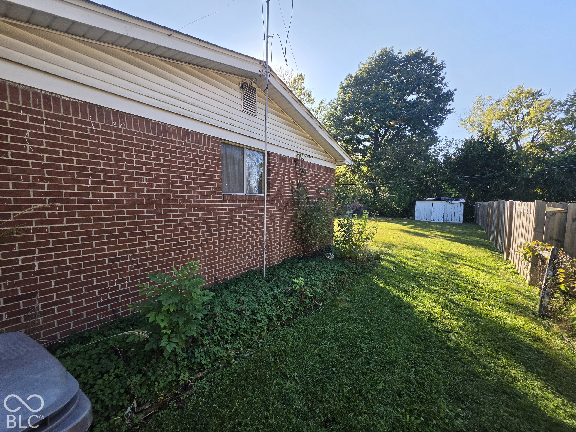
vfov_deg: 89.9
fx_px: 216
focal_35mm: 13
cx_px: 288
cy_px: 216
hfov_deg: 106.2
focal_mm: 2.2
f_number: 1.9
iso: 64
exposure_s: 1/2000
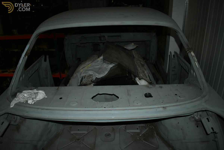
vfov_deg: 47.9
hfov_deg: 67.4
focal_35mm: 27
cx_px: 112
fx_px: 168
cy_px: 75
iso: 1600
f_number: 3.5
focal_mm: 18
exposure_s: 1/60
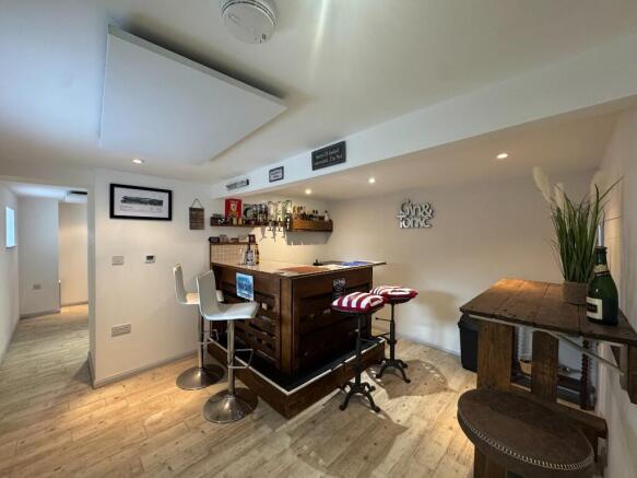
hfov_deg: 102.1
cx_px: 318
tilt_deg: -1.2
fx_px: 258
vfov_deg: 85.7
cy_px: 239
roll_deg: -0.4
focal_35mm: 14
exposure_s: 1/50
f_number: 2.2
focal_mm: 2.22
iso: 250
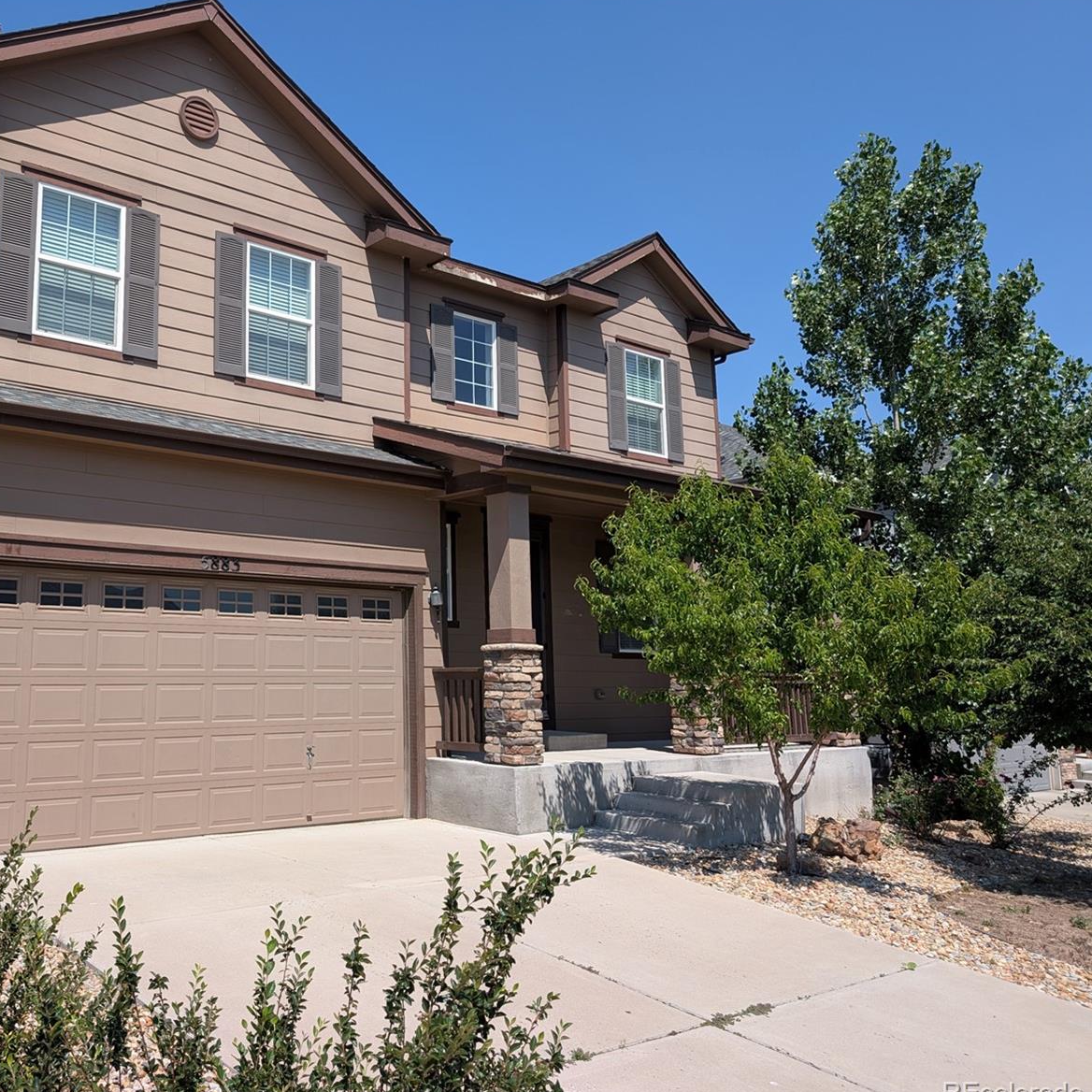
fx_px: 1035
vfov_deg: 55.6
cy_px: 551
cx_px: 349
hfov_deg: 54.3
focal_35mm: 29
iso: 21
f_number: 1.68
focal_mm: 6.9
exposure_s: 1/957
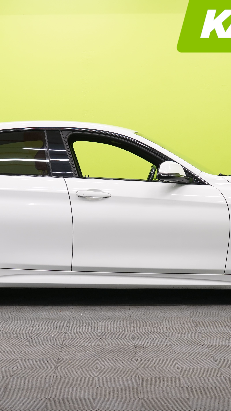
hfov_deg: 14.9
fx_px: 882
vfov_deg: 26.2
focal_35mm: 81
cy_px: 195
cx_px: 94
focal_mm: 48
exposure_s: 1/30
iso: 400
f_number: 5
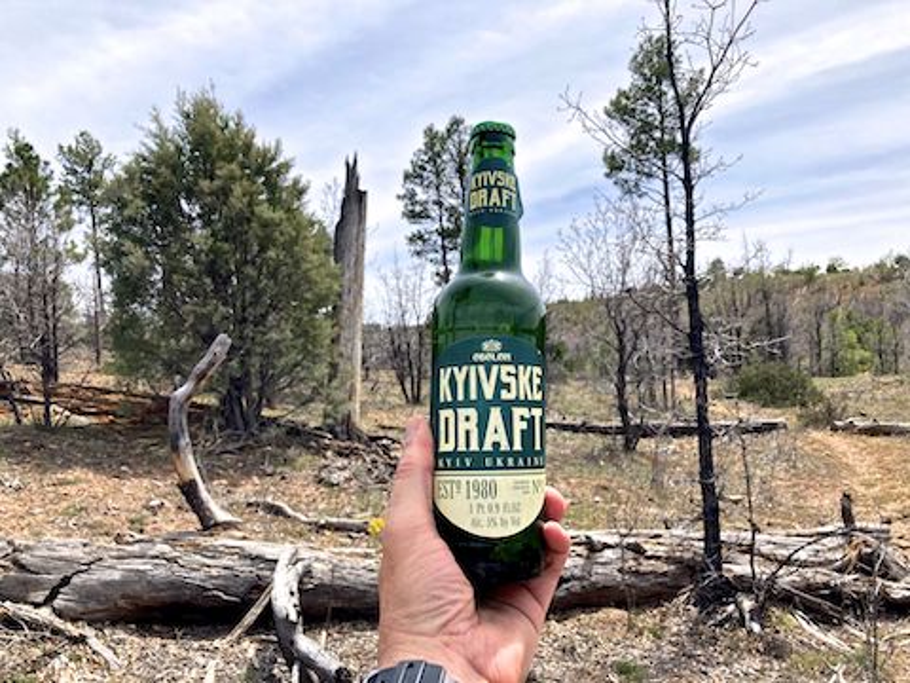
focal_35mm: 28
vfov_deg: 49.7
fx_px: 736
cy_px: 342
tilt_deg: +2.3
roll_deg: +3.5
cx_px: 455
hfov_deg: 63.4
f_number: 1.8
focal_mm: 3.99
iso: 20
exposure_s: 1/2703
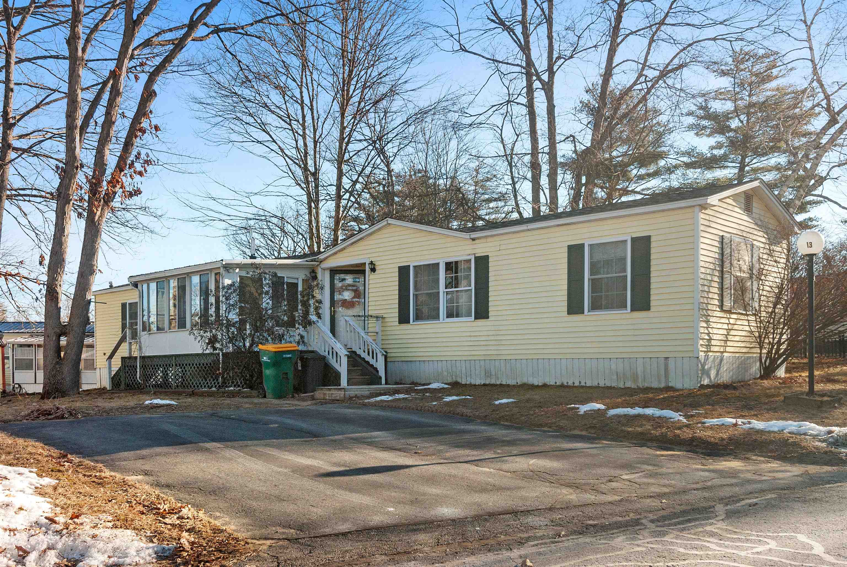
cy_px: 284
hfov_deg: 57.2
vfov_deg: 40.1
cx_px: 424
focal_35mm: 33
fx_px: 777
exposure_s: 1/320
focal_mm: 22
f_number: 8
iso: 200
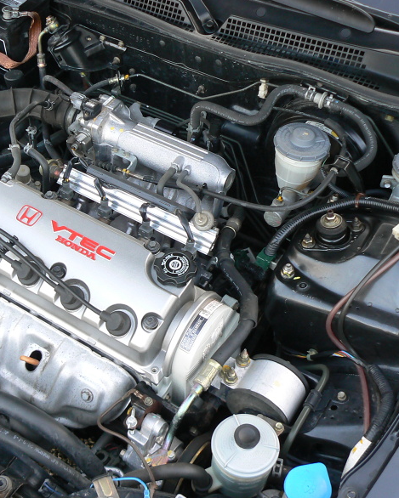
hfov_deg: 30.9
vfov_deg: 38.8
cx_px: 94
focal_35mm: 48
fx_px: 708
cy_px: 251
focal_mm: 6
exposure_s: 1/25
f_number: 2.8
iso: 80
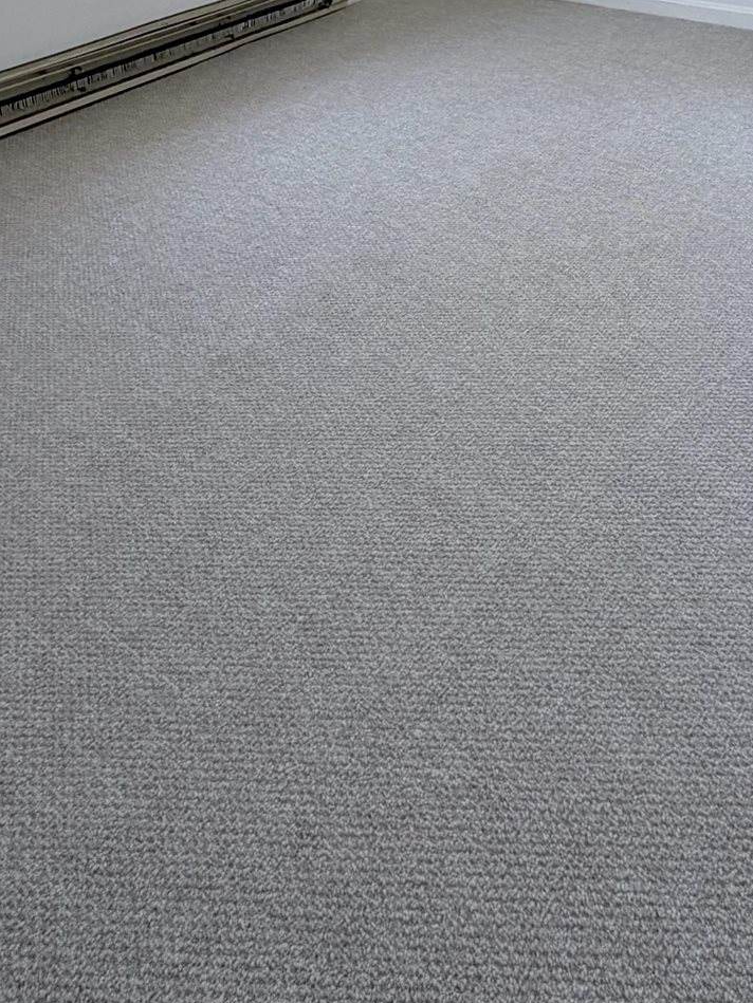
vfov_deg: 45.0
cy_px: -18
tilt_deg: -15.9
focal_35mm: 34
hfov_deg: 41.2
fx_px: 986
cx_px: 507
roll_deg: +3.7
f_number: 2.2
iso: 125
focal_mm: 2.22
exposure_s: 1/121
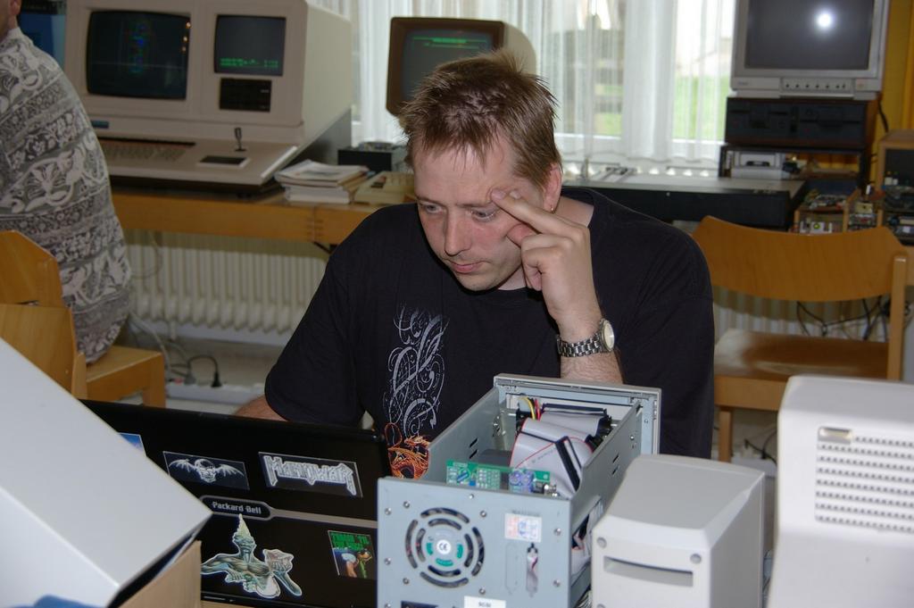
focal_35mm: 75
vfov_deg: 18.2
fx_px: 1903
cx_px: 457
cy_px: 304
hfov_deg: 27.0
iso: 200
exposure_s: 1/60
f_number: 4.5
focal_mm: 50
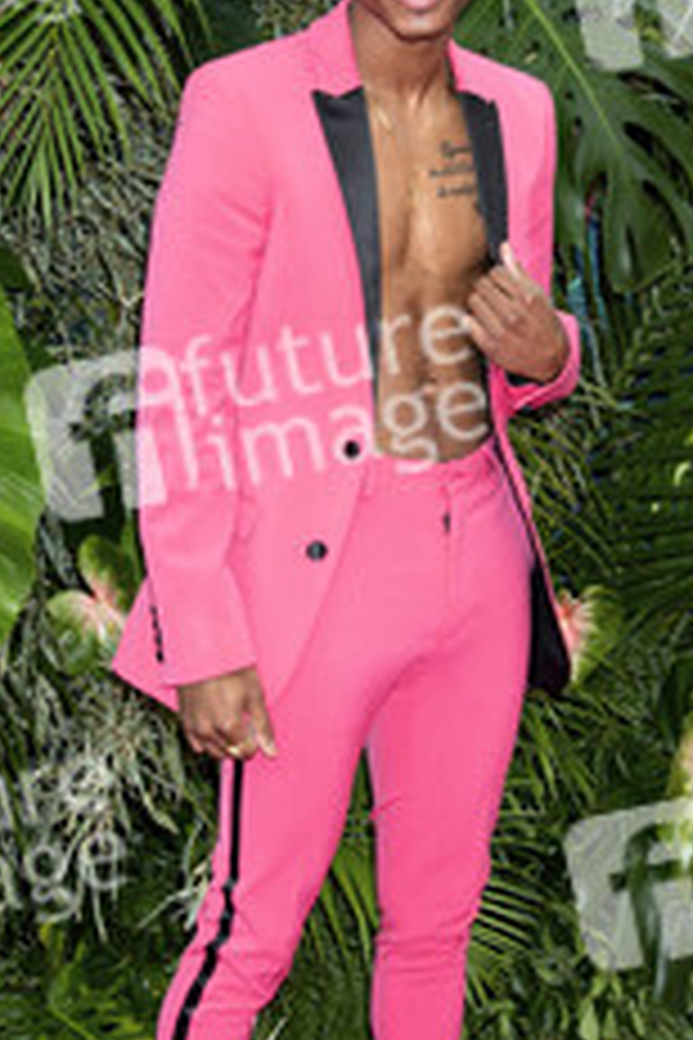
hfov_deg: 23.0
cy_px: 639
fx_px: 1703
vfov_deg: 33.8
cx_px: 389
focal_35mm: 59
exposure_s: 1/200
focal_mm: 34
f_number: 5
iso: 320
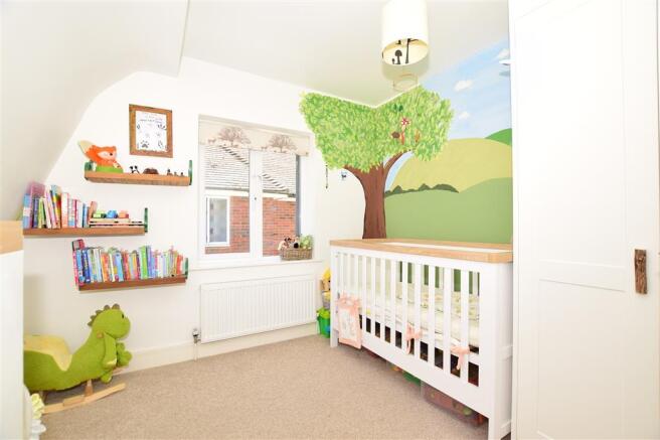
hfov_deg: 100.4
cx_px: 330
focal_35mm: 15
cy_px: 220
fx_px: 275
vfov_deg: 77.3
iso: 400
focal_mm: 10
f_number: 6.3
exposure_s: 1/160
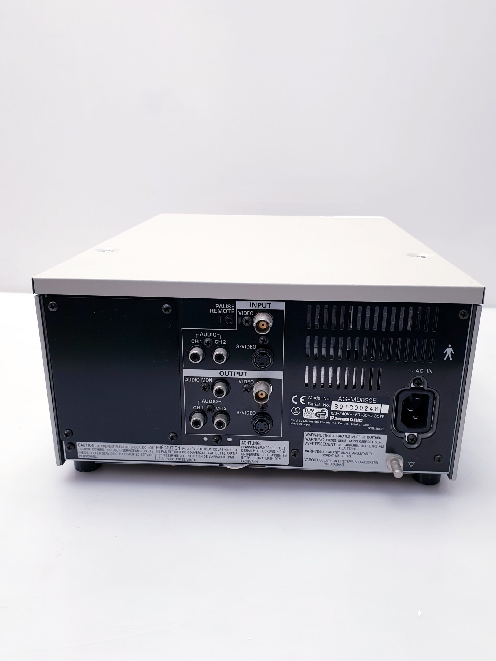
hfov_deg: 51.3
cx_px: 256
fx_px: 516
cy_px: 336
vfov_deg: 65.3
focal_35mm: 27
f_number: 2.4
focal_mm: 4.3
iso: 80
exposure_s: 1/50
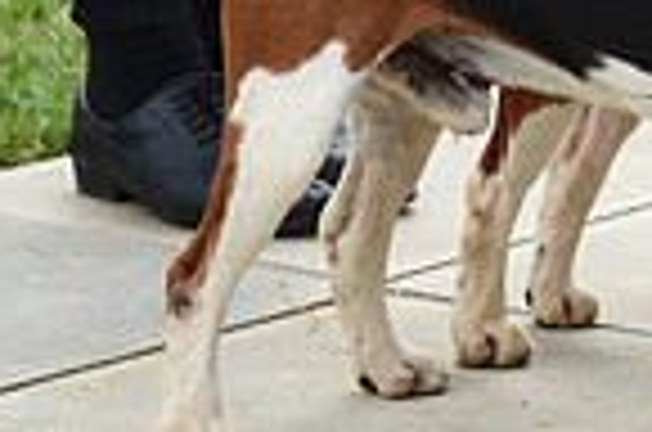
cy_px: -248
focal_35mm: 301
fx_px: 5439
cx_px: 1142
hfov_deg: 6.7
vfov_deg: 4.5
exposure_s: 1/1250
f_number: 5.6
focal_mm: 75
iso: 500
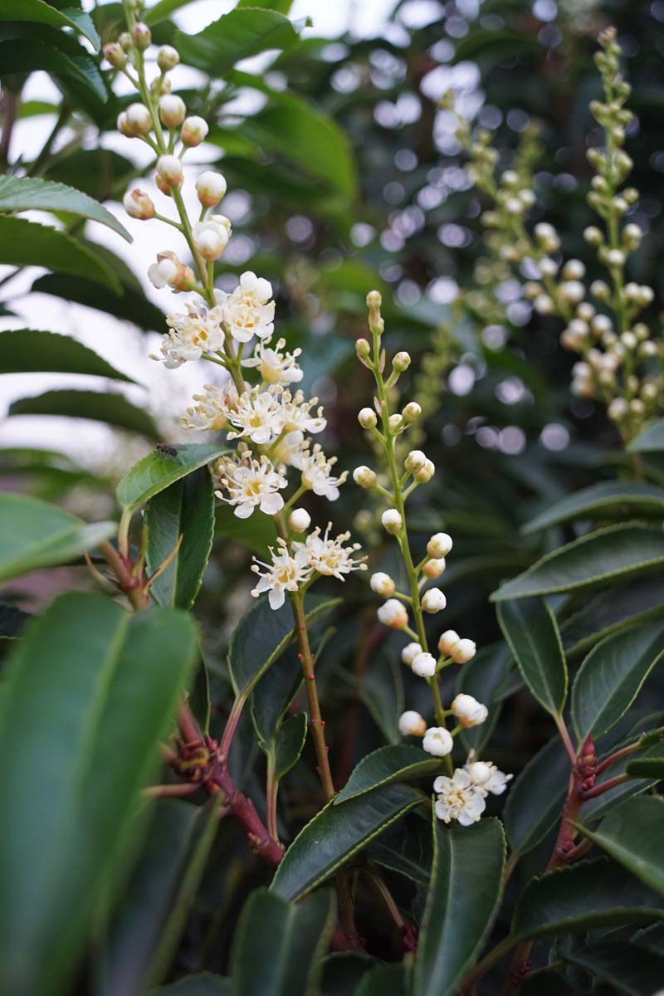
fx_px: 913
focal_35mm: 33
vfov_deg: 57.2
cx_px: 332
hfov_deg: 40.0
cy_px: 498
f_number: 4
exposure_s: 1/160
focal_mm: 22
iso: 400
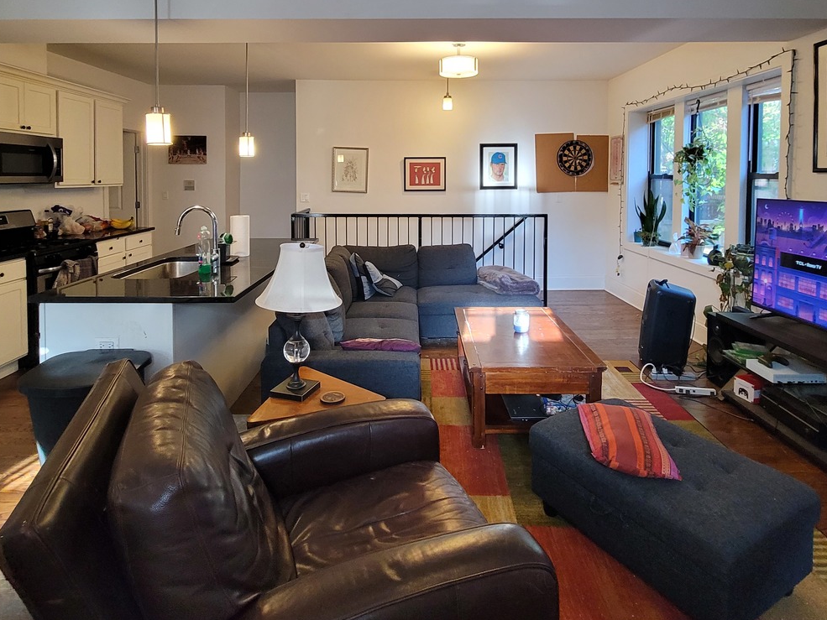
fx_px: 454
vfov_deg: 66.4
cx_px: 417
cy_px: 195
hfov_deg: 84.7
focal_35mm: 19
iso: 320
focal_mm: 2.2
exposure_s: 1/59
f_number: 2.2
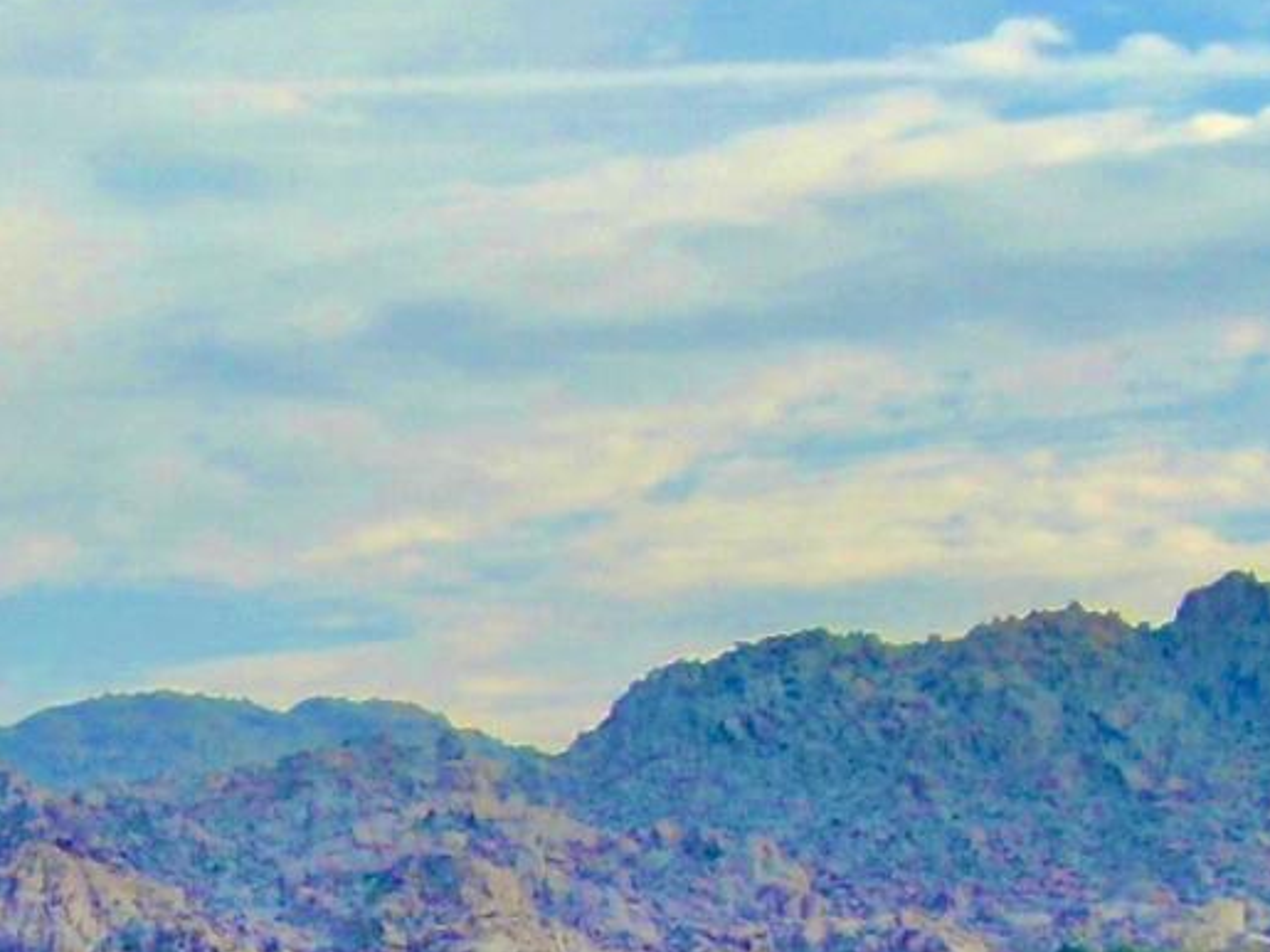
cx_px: -1472
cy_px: 1522
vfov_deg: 5.6
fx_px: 9610
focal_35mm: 262
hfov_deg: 7.2
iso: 100
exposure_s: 1/500
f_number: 3.7
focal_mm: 7.88
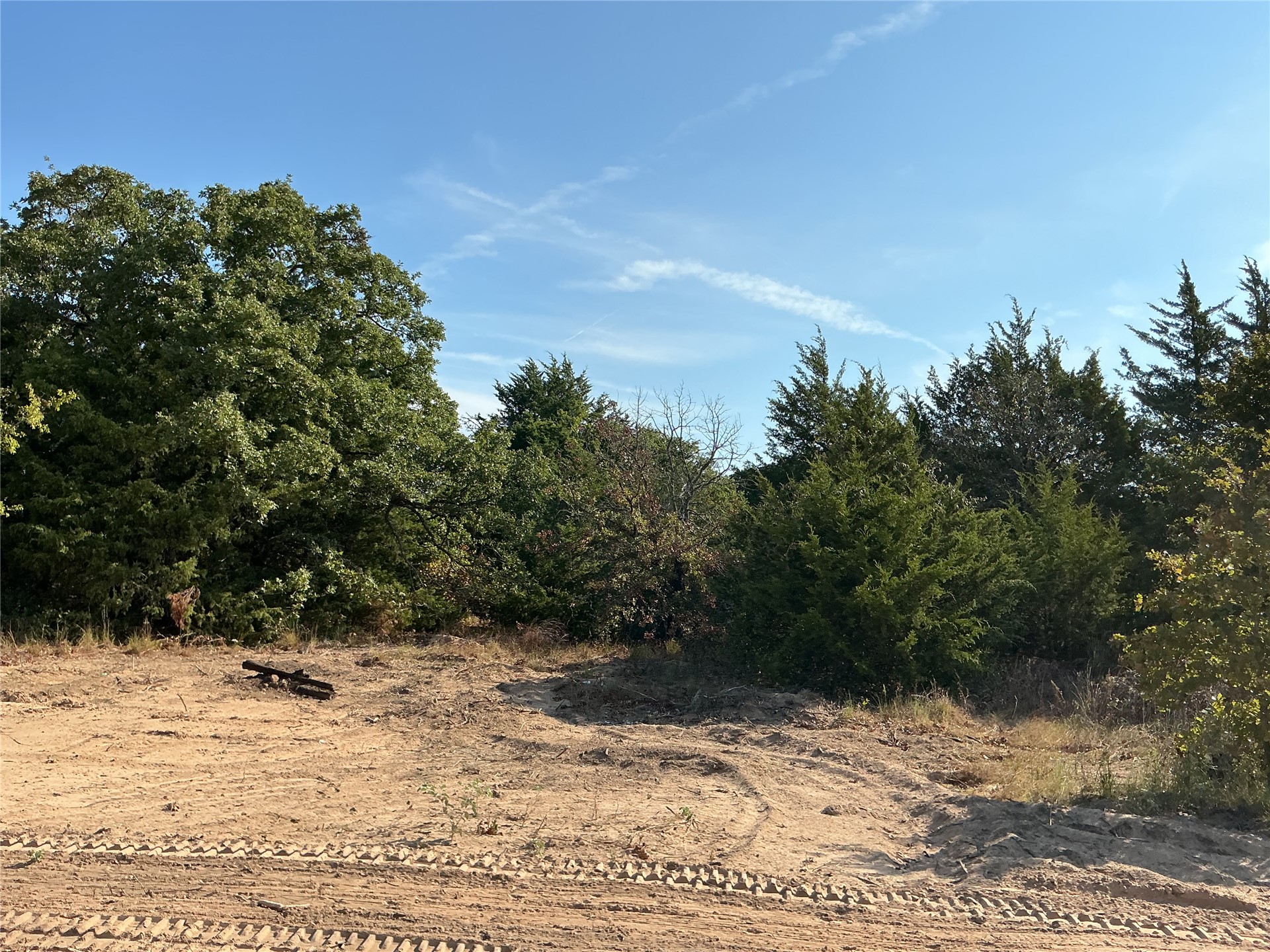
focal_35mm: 29
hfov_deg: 61.7
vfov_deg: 48.2
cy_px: 476
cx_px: 635
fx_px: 1064
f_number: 1.8
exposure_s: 1/2320
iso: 25
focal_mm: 3
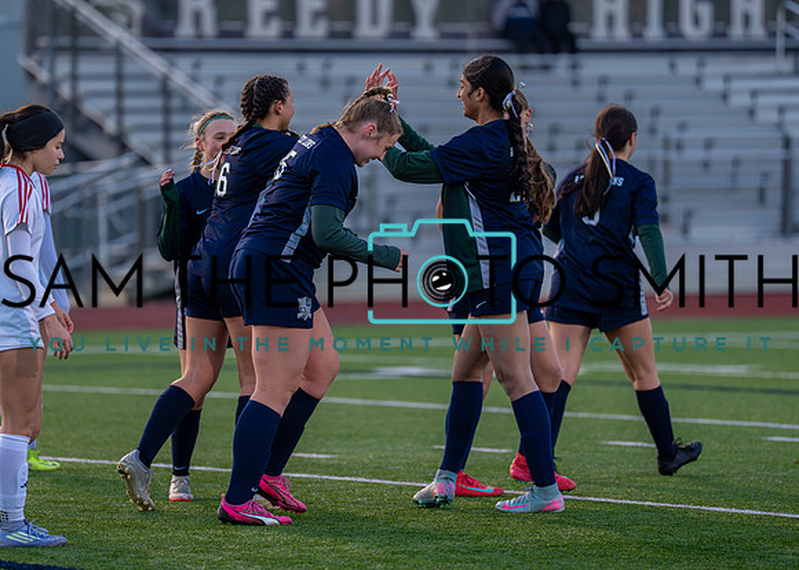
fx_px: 6029
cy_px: 259
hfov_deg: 7.6
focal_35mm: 266
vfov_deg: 5.4
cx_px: 308
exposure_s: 1/1250
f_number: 2.8
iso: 800
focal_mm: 200
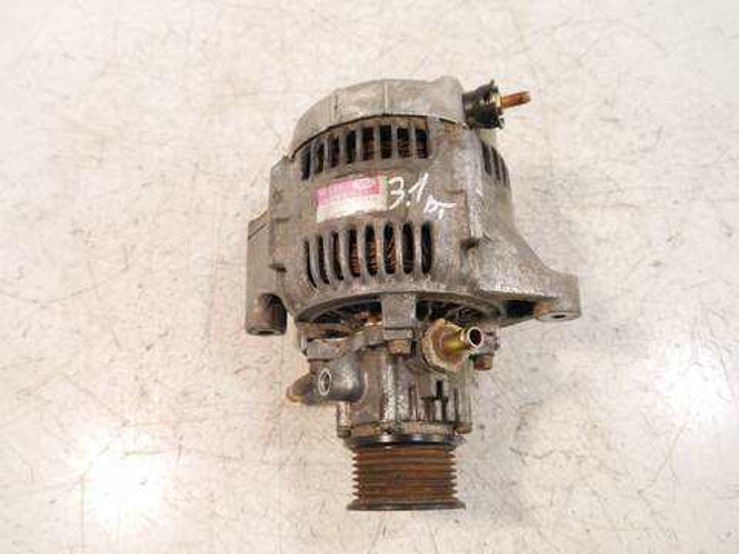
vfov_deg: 46.8
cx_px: 370
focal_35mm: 30
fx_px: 640
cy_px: 277
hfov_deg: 60.0
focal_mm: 15
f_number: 3.5
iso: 1600
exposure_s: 1/125
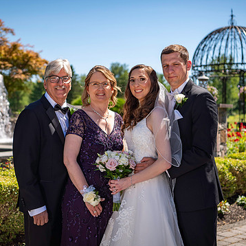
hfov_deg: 26.1
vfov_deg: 26.1
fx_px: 531
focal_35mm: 66
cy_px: 124
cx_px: 126
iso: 100
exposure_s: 1/2500
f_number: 3.2
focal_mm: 48
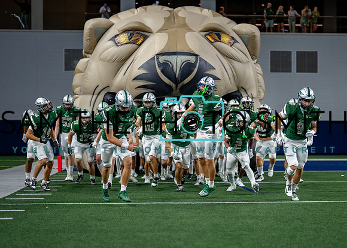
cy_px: 149
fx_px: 691
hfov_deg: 28.2
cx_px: 185
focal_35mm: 70
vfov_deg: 20.3
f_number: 1.2
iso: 640
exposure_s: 1/2000
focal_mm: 50
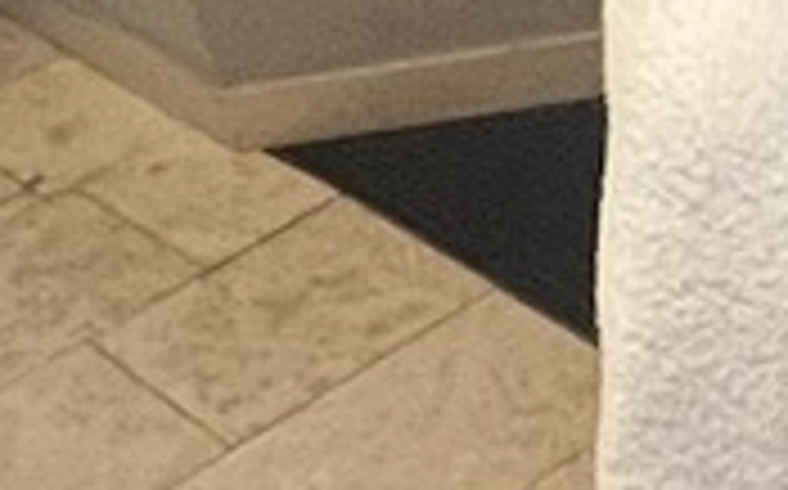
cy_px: -85
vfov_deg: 10.2
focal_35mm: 126
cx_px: 1716
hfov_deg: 13.5
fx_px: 2703
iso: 200
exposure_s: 1/50
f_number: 1.8
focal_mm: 1.57
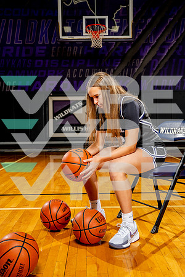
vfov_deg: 51.9
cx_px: 92
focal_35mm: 37
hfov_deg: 35.9
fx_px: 285
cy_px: 138
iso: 320
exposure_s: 1/250
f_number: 5.6
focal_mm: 37
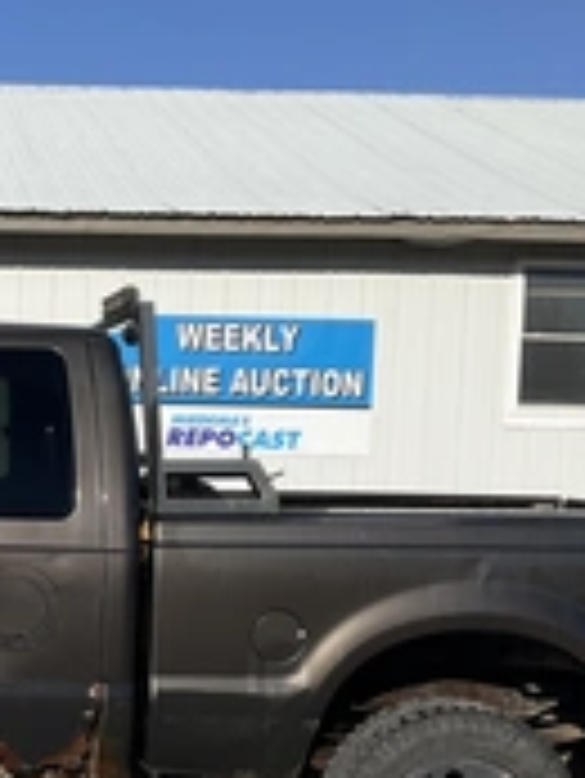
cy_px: 594
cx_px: -76
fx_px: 1508
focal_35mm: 67
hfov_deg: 20.8
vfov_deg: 28.5
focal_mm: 3
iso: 25
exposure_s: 1/2427
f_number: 1.8
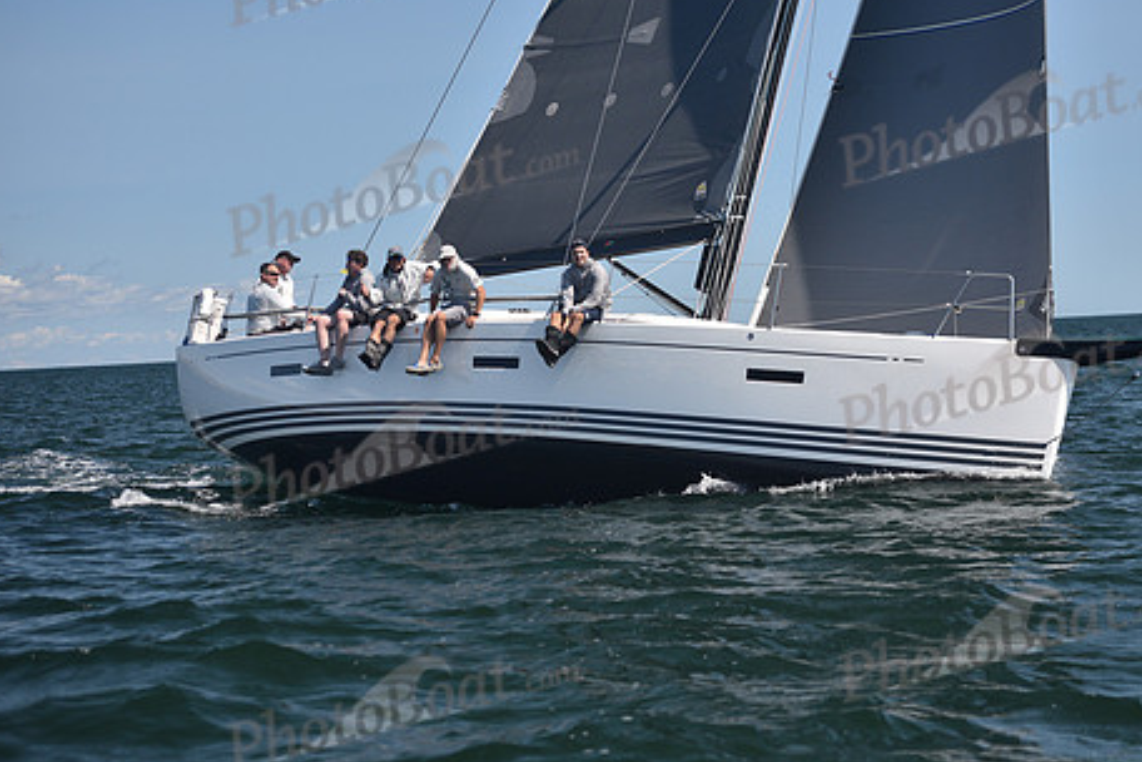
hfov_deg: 22.8
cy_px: 287
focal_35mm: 89
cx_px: 711
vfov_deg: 15.3
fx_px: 2823
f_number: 3.2
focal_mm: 70
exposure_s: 1/2000
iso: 250
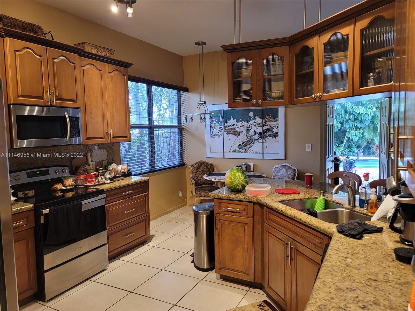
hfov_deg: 69.4
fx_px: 300
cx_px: 208
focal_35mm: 25
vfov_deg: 54.9
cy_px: 156
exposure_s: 1/39
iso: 160
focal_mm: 7
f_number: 1.8
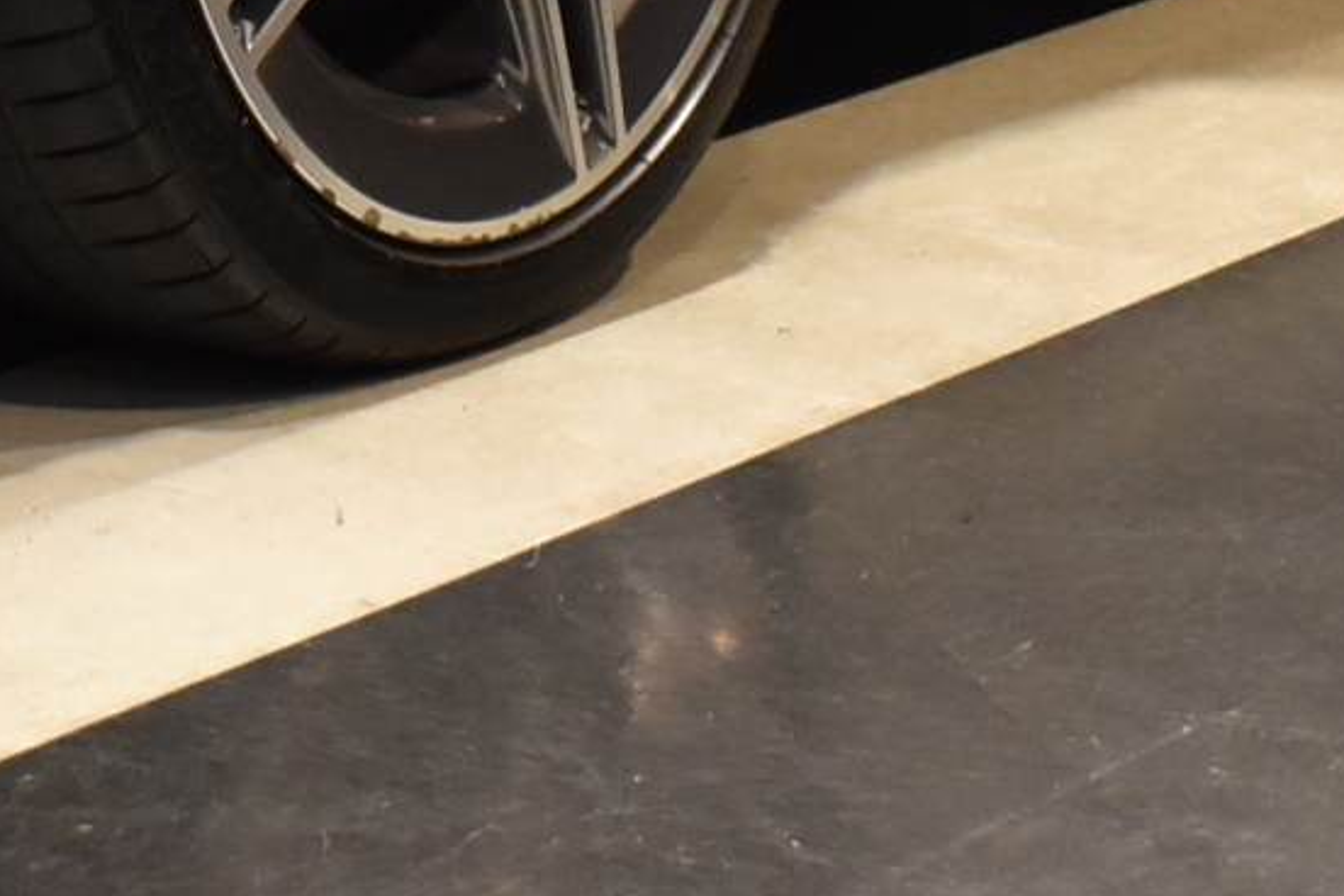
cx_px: -258
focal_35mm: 195
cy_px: -1141
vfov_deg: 6.7
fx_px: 7279
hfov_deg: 10.4
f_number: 8
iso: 1800
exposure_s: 1/50
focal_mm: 28
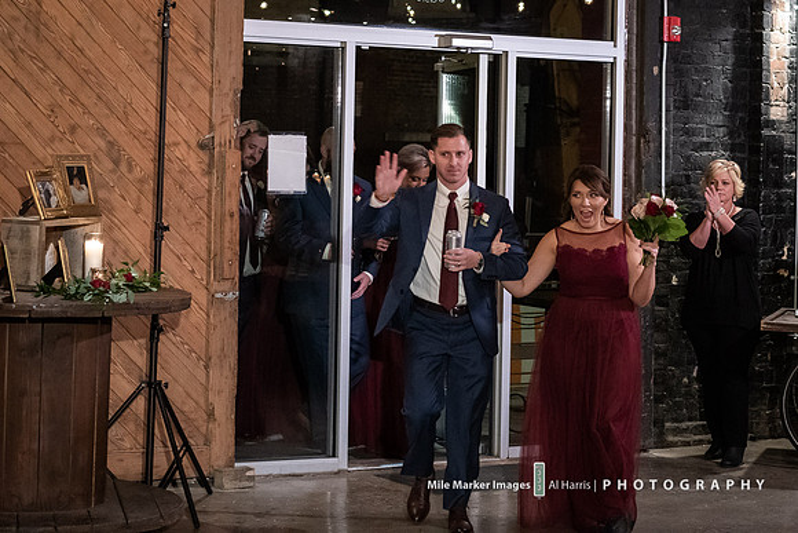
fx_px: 2098
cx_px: 503
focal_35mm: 95
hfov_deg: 21.5
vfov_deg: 14.5
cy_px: 197
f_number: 2.8
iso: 6400
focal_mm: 50
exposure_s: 1/160
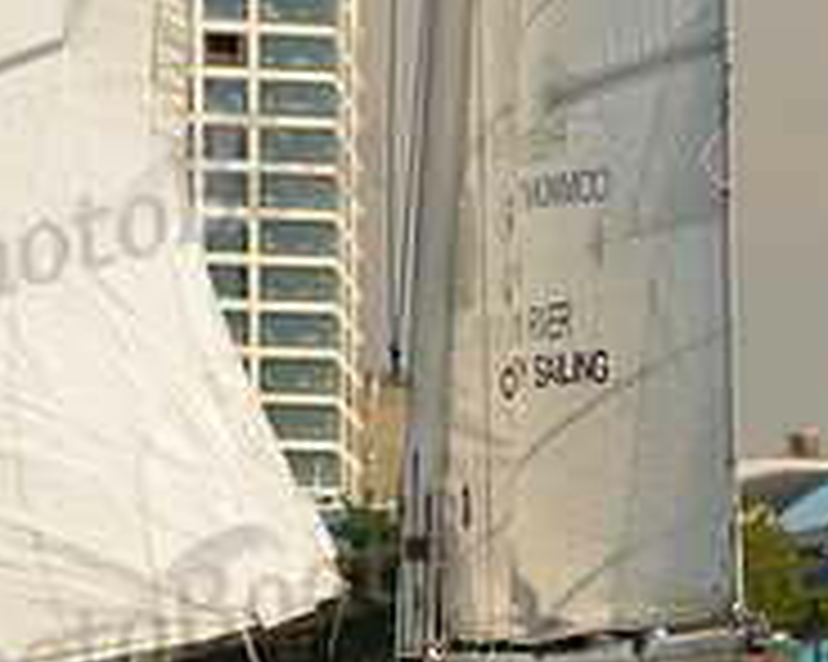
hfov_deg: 6.7
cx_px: 756
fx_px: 7103
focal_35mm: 290
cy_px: 790
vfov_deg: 5.3
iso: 400
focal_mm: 98
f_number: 5.6
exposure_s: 1/1250
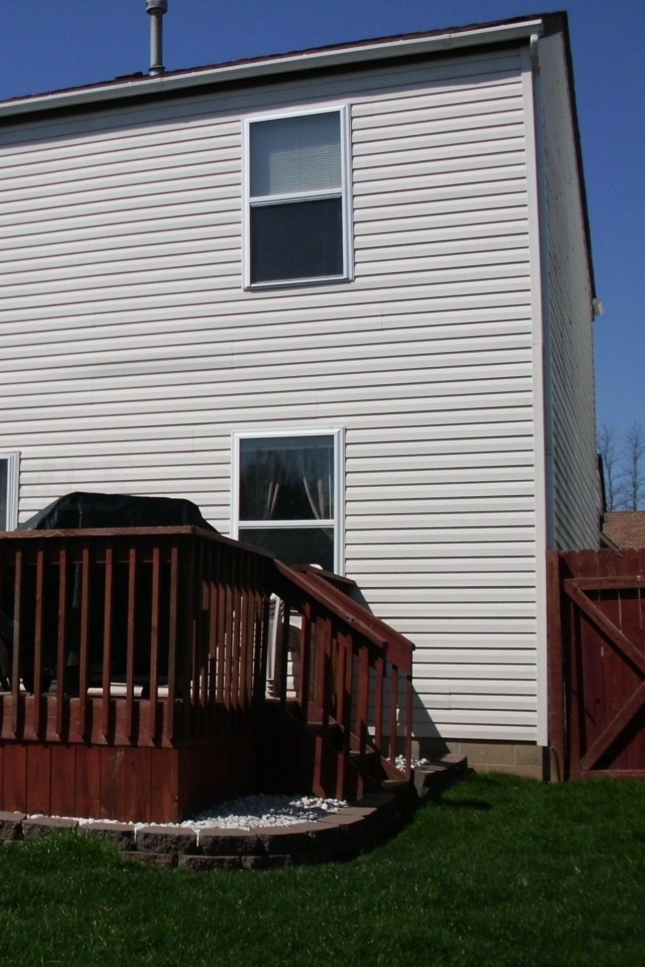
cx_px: 4
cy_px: 483
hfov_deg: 25.7
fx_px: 1344
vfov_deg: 39.6
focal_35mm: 50
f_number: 7.3
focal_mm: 6.3
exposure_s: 1/640
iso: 64
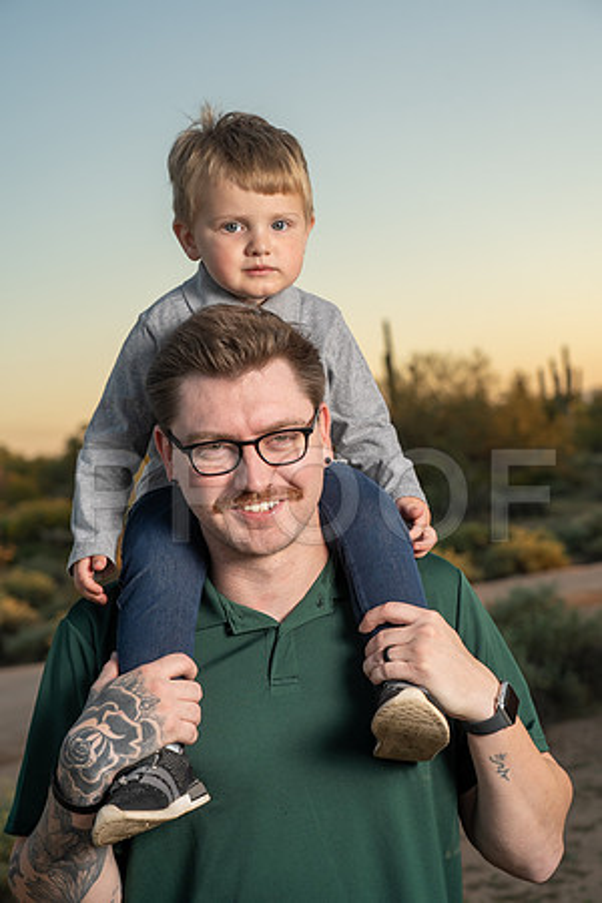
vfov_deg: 33.9
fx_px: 1480
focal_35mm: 59
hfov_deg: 23.0
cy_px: 452
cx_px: 301
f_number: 5
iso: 100
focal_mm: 59
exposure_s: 1/160
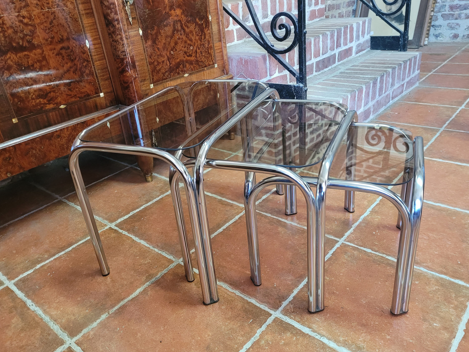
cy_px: 189
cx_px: 237
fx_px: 379
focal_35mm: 28
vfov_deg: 49.7
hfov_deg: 63.4
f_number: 1.8
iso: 500
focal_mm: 5.4
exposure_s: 1/50
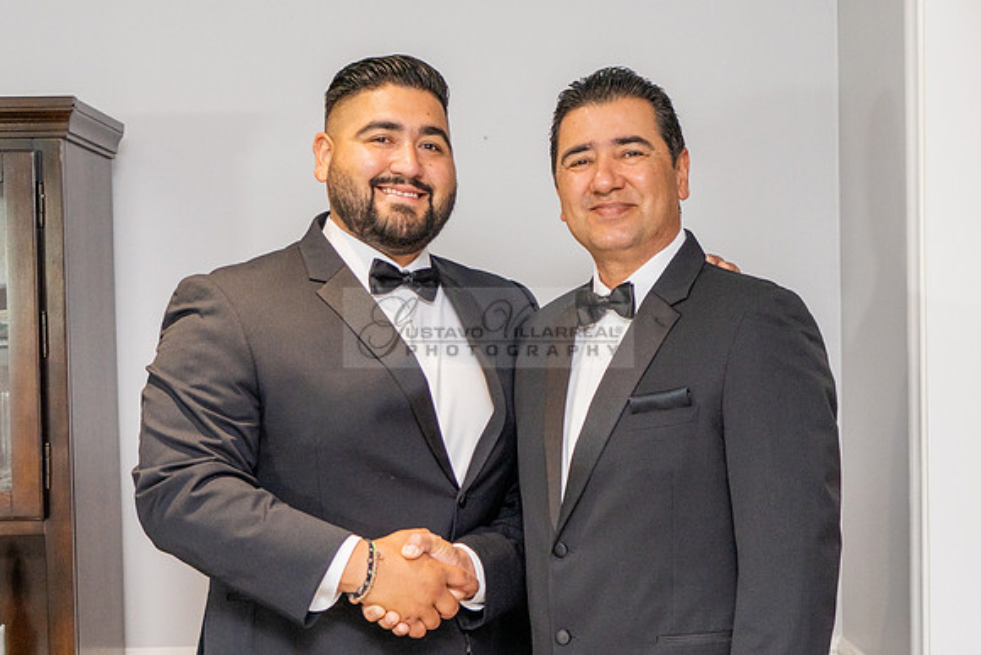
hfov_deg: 29.9
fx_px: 1836
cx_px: 572
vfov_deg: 20.1
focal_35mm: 67
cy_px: 443
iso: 640
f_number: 4
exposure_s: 1/160
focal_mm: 34
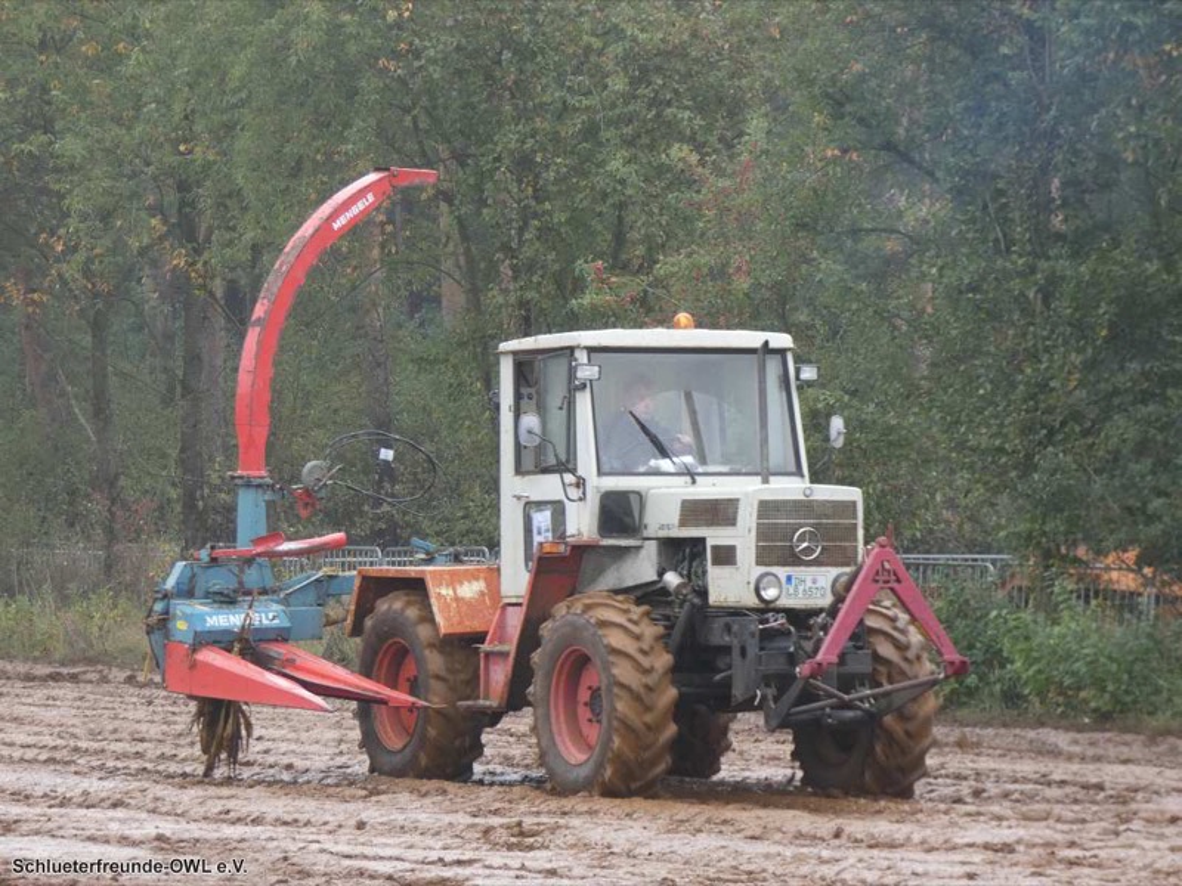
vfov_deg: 6.7
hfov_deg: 8.9
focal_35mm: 223
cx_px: 591
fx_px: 7615
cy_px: 443
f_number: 5.5
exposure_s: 1/80
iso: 250
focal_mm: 39.9
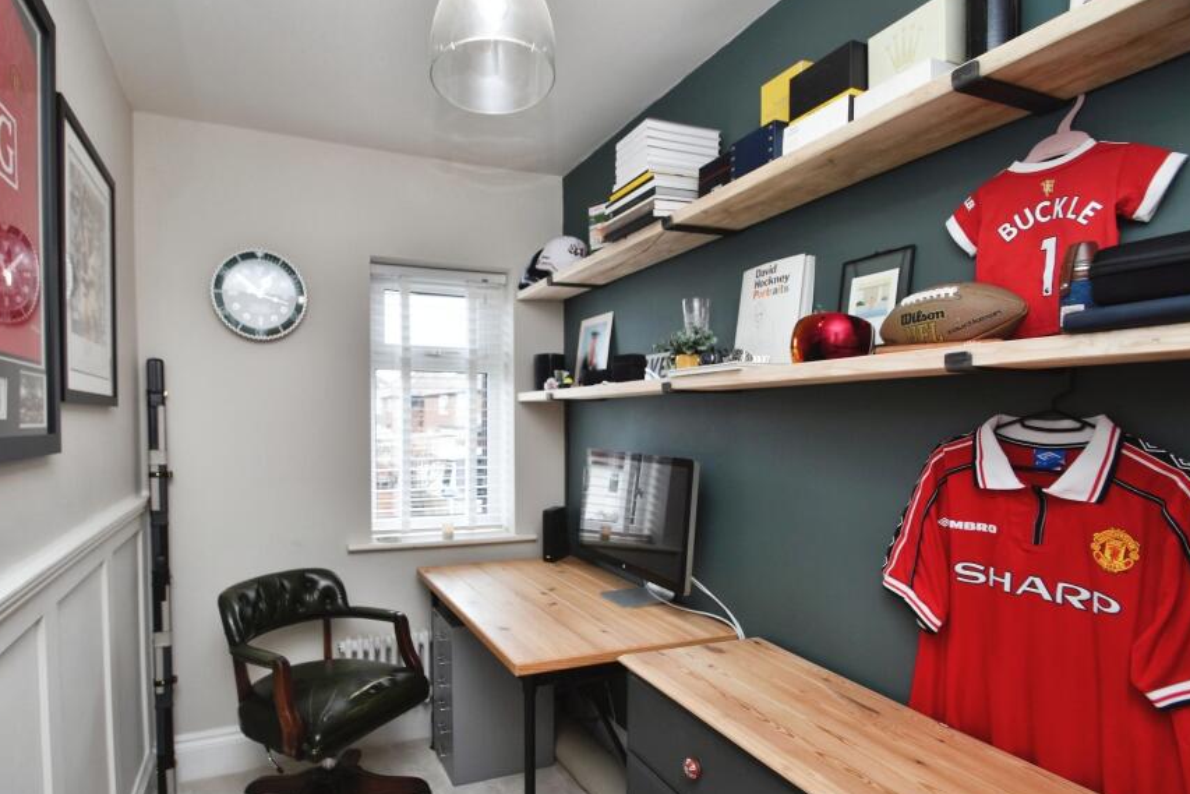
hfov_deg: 89.9
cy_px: 418
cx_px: 558
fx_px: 595
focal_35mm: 18
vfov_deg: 67.4
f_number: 6.3
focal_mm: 10
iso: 280
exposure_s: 1/20
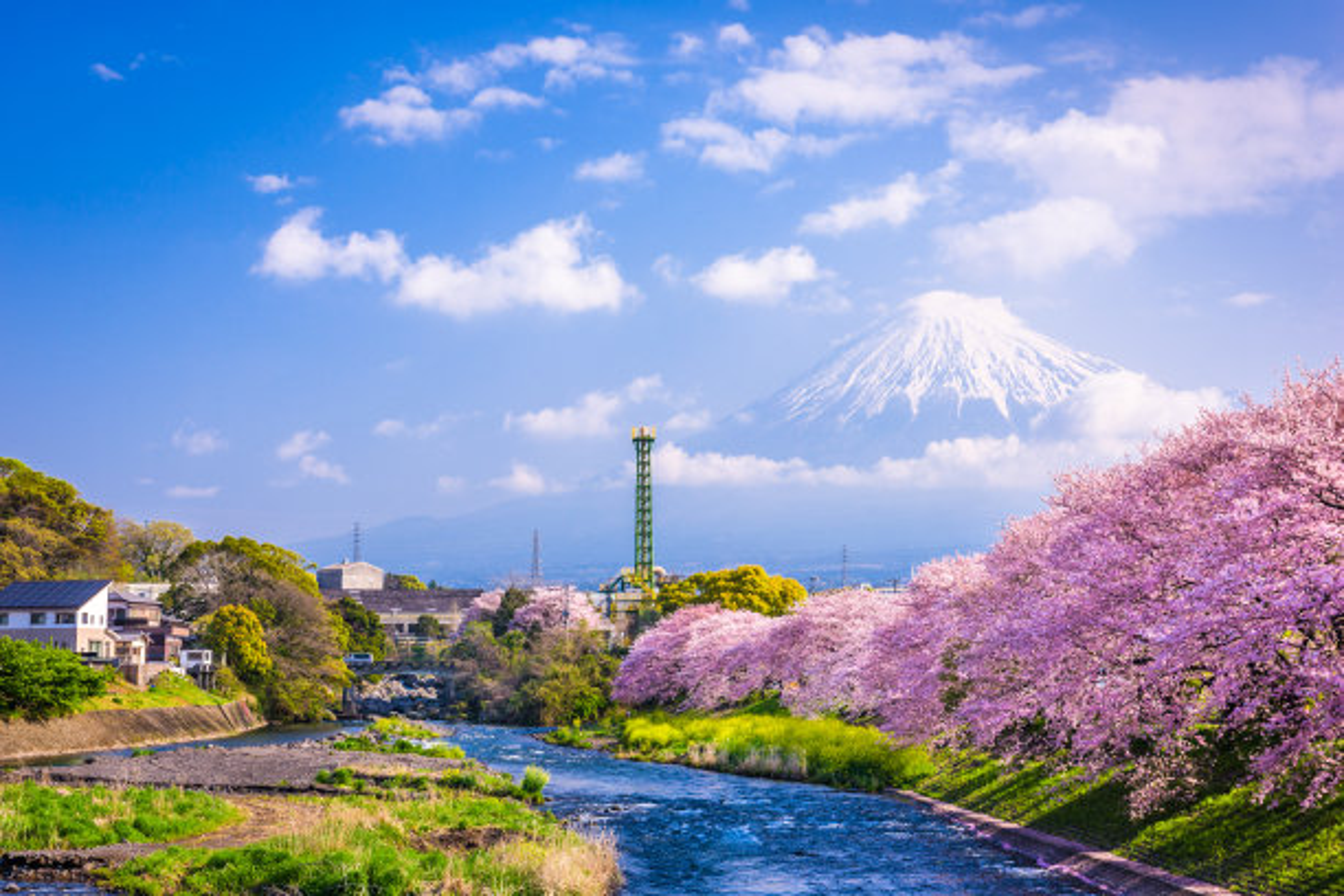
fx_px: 2240
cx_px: 672
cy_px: 448
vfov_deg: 22.6
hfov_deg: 33.4
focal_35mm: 60
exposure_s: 1/30
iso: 64
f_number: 11
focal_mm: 60
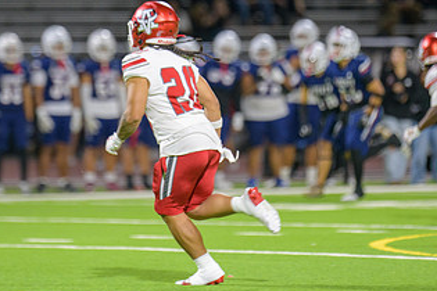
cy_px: 80
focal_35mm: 460
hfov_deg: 4.5
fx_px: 5583
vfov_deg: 3.0
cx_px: 209
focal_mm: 250
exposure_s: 1/250
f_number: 2.8
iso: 1250
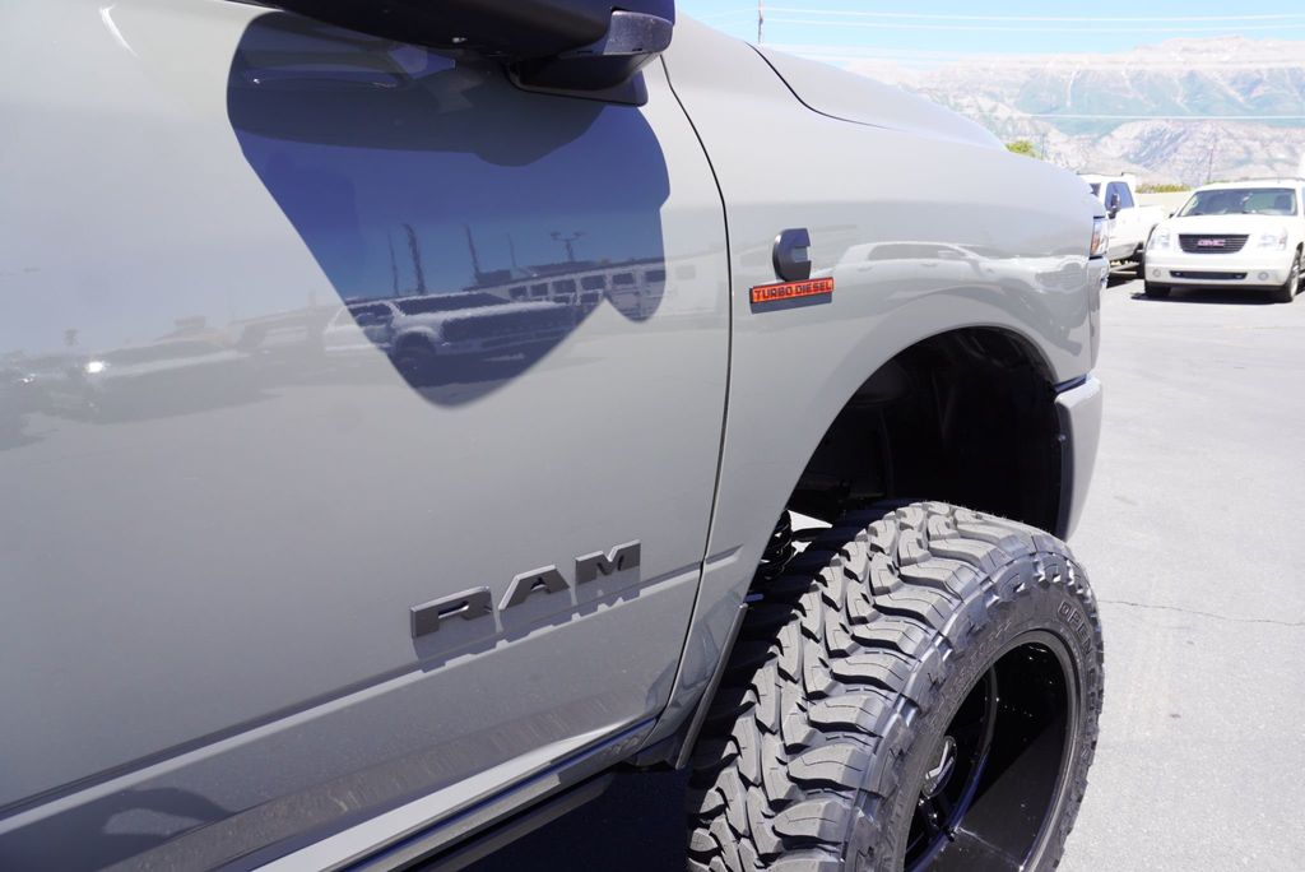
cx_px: 652
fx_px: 870
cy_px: 436
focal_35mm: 24
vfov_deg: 53.2
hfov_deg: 73.7
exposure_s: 1/100
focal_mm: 16
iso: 100
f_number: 7.1
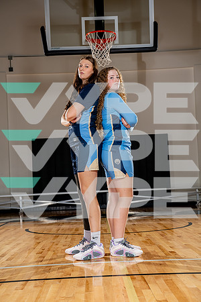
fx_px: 486
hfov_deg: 23.4
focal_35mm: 58
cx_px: 100
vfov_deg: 34.5
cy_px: 151
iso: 200
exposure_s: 1/250
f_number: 5.6
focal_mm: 58
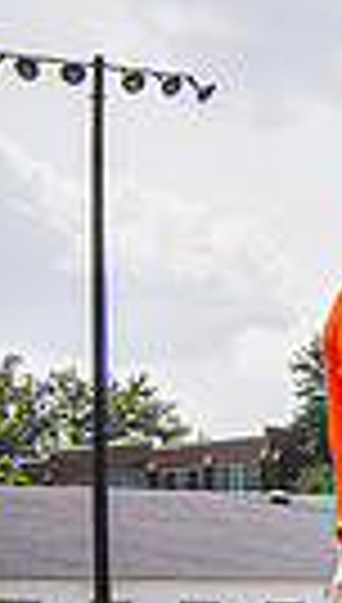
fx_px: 2980
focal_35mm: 186
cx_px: 1478
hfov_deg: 5.5
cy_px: 657
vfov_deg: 11.4
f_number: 5.6
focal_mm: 35
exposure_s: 1/2000
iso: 100
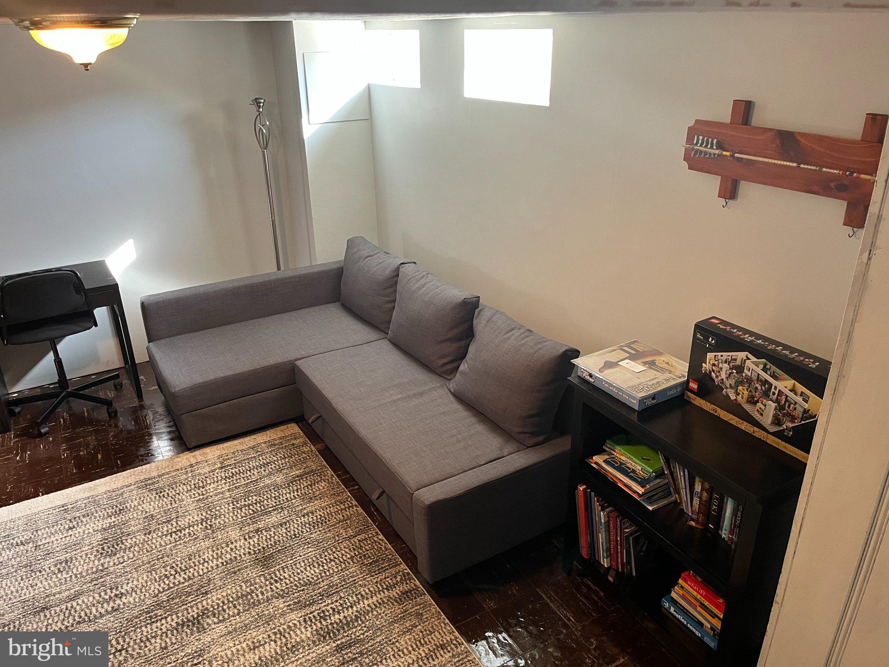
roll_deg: +0.4
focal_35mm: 26
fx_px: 668
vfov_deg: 53.1
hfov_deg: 67.3
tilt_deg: -25.3
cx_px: 444
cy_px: 334
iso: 250
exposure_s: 1/60
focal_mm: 5.1
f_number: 1.6
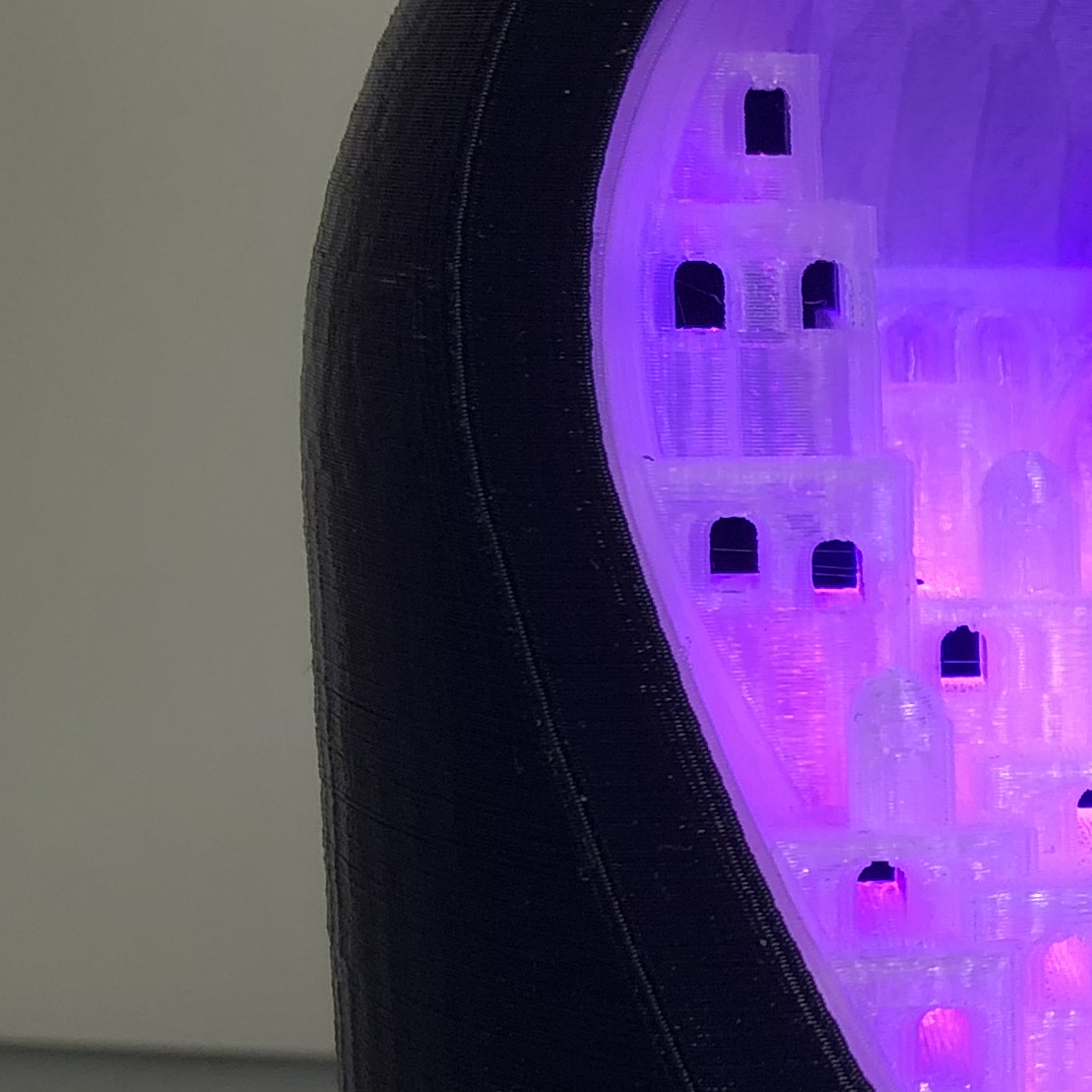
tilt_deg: -13.4
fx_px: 3212
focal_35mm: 90
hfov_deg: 17.2
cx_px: 1702
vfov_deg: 19.1
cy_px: 877
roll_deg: -1.8
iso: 25
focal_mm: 3.99
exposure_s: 1/40
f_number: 1.8
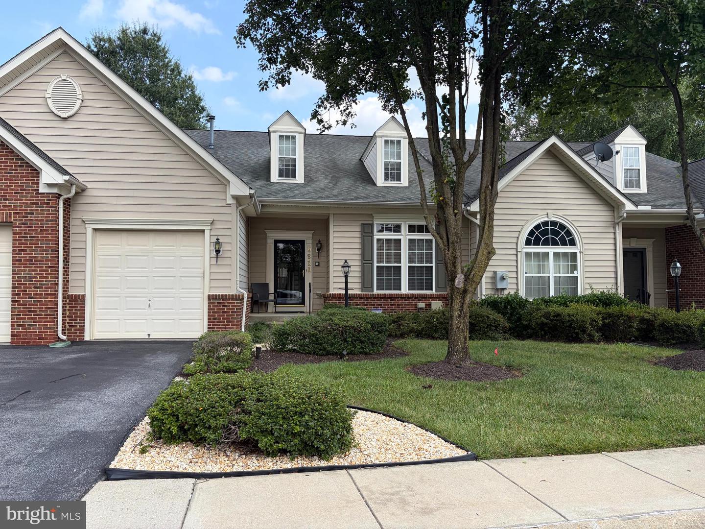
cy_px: 264
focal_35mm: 26
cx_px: 352
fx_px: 530
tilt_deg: +3.9
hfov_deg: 67.3
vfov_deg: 53.1
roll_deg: -0.4
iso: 50
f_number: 1.6
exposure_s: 1/1337
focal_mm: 5.96
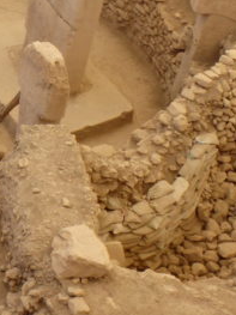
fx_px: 919
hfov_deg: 13.8
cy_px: 16
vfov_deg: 19.0
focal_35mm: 101
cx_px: -104
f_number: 4.2
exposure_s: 1/160
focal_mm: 5.7
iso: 125
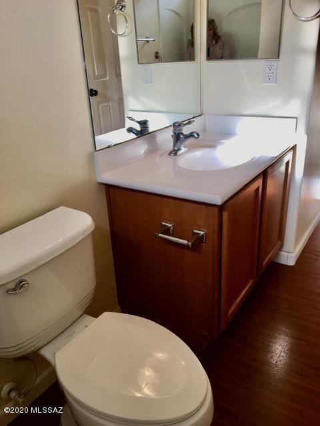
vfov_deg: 61.7
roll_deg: +1.7
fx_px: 357
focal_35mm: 29
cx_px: 160
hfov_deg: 48.2
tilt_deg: -25.2
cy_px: 213
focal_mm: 4.15
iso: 25
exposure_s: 1/120
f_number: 2.2
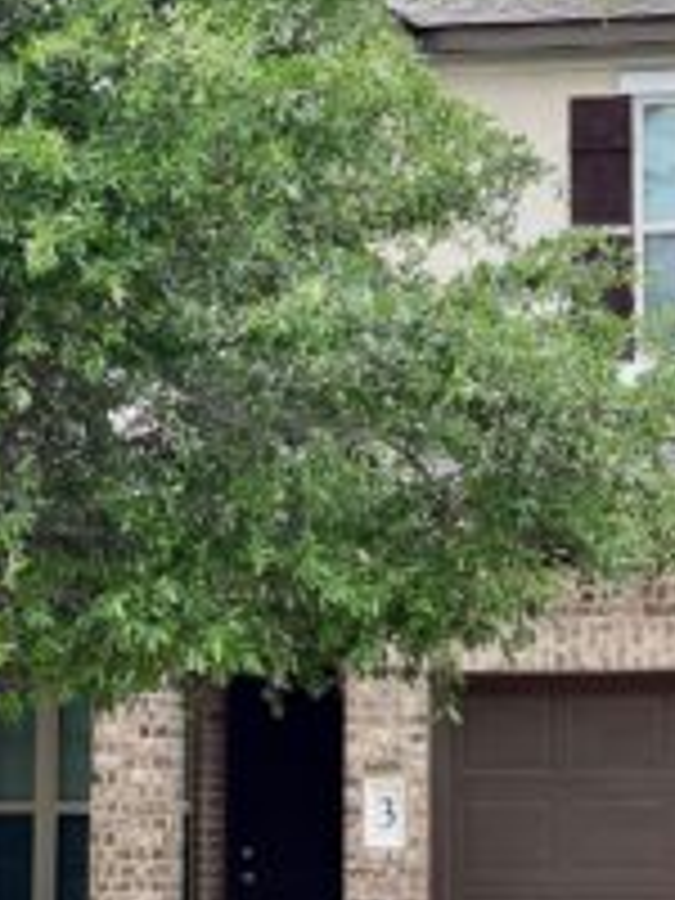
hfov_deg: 9.6
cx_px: 418
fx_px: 4004
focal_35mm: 154
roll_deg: -0.9
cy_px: 441
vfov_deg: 12.8
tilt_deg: +7.2
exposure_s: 1/121
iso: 25
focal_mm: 9
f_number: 2.8
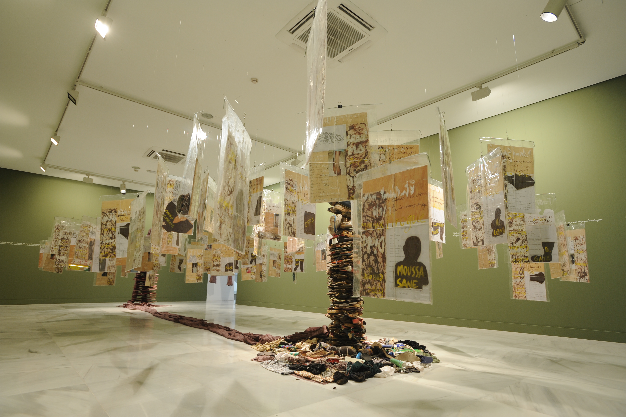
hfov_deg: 84.0
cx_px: 313
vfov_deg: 61.9
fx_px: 348
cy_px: 208
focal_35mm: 20
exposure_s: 1/6
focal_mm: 20
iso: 640
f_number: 5
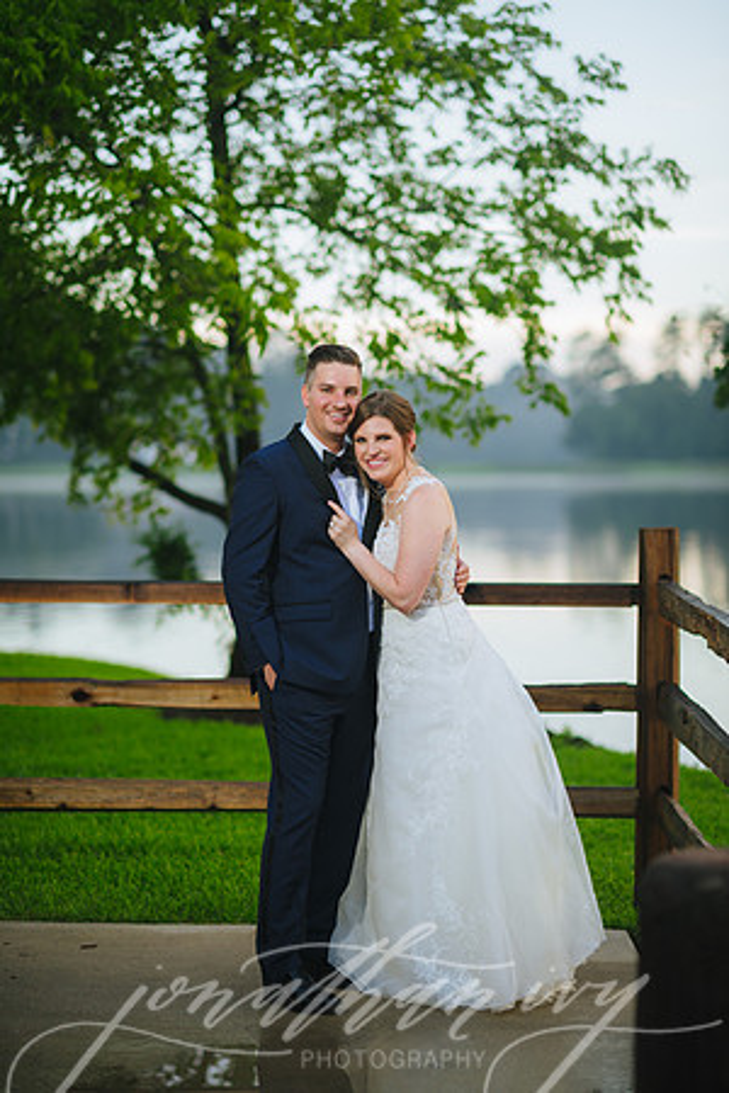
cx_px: 364
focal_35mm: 85
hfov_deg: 16.1
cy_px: 546
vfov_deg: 23.9
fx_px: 2582
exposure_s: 1/250
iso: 100
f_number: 2
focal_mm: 85
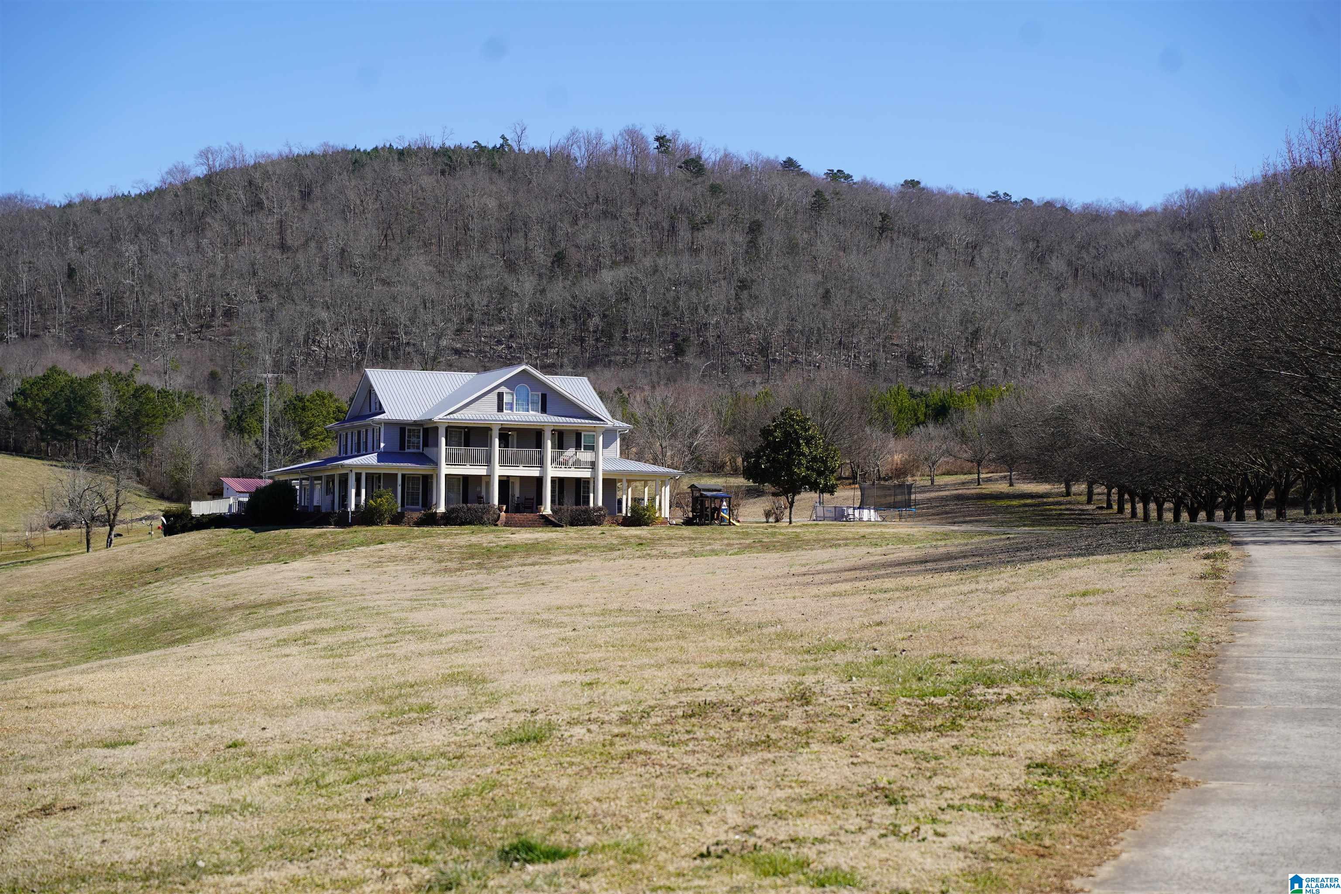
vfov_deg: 18.2
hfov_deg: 27.0
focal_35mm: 75
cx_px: 670
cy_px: 447
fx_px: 2794
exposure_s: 1/640
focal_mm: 75
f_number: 5
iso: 100
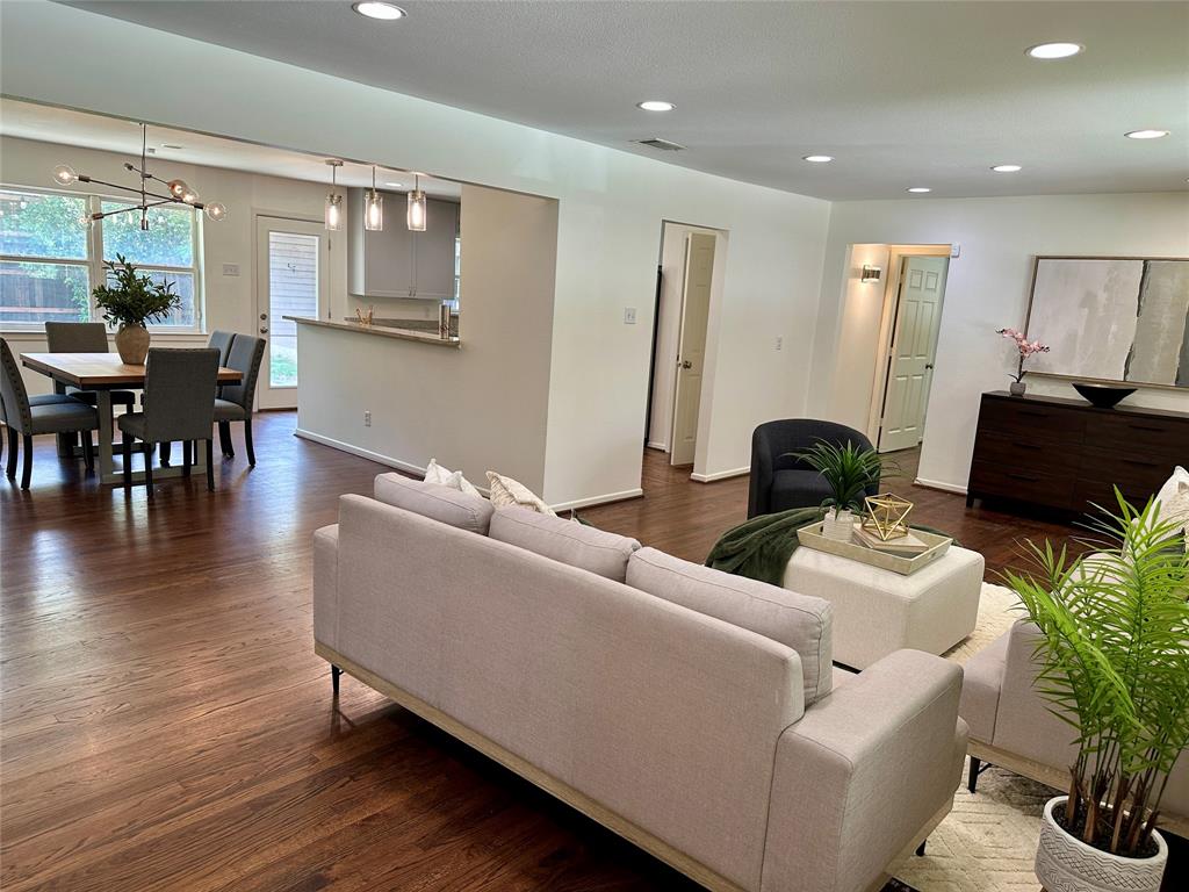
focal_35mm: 24
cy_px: 446
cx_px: 594
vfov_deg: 56.8
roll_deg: -3.9
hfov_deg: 71.6
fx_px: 824
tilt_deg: -10.5
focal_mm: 6.86
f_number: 1.78
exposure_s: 1/120
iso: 125
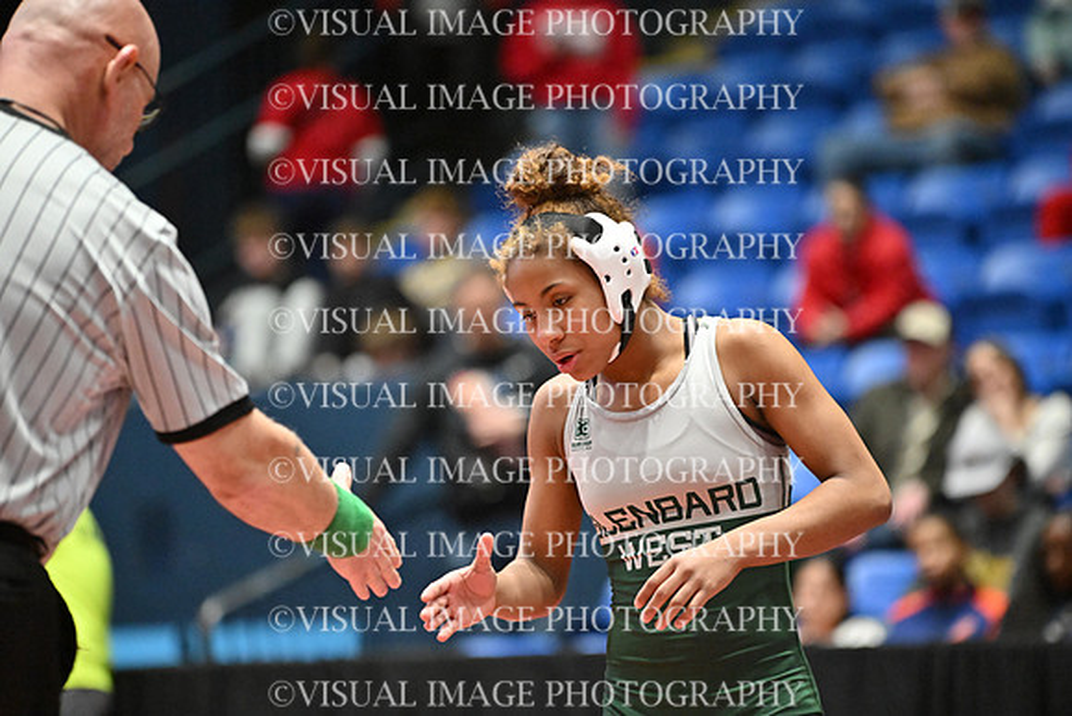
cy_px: 358
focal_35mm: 200
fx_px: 5957
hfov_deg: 10.3
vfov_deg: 6.9
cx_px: 536
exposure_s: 1/1000
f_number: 2.8
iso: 6400
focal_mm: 200
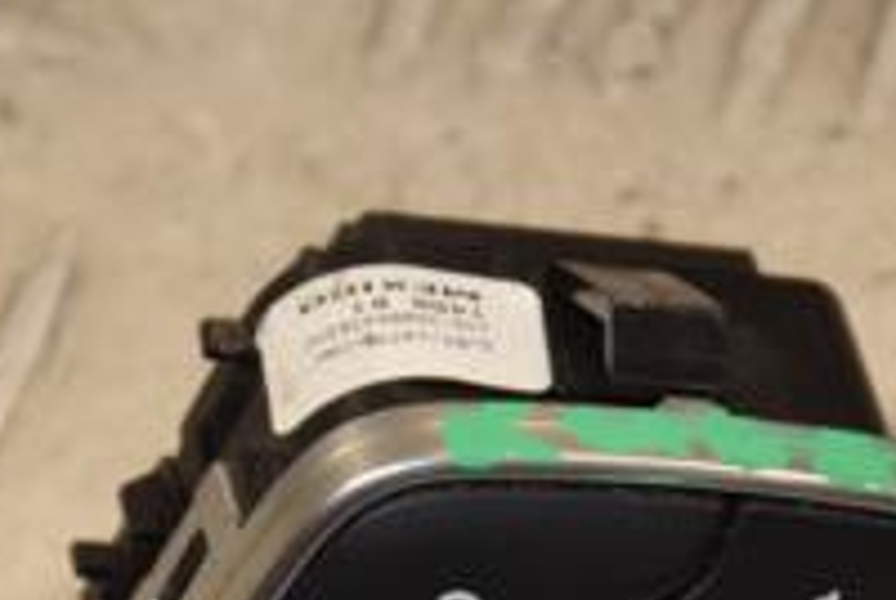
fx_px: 11752
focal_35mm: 471
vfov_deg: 2.9
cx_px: 345
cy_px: 636
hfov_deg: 4.4
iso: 800
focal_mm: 105
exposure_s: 1/200
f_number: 8
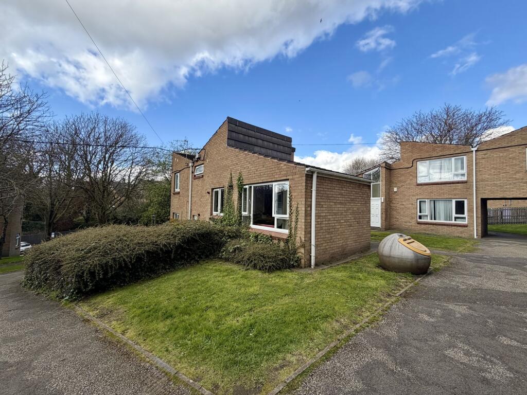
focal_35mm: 14
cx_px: 264
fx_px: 213
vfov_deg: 85.7
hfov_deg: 102.1
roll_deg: -1.5
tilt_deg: +3.2
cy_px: 198
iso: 40
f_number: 2.2
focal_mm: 2.22
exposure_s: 1/717
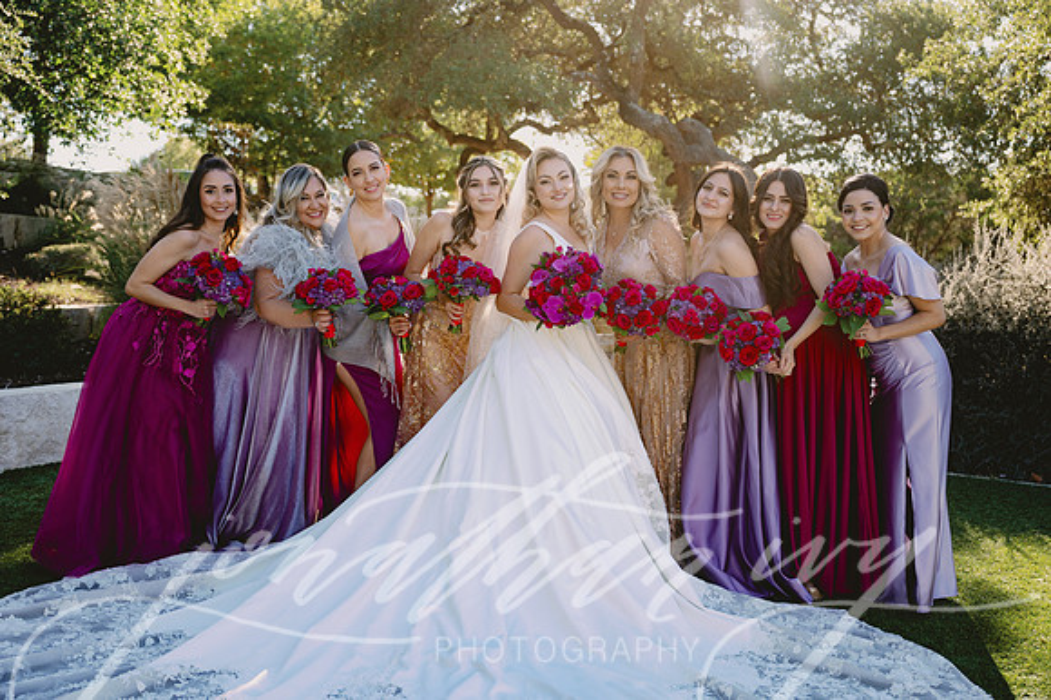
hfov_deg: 49.8
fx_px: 1133
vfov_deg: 34.3
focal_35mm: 39
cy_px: 350
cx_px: 519
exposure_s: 1/320
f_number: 2.8
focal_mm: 38
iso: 80
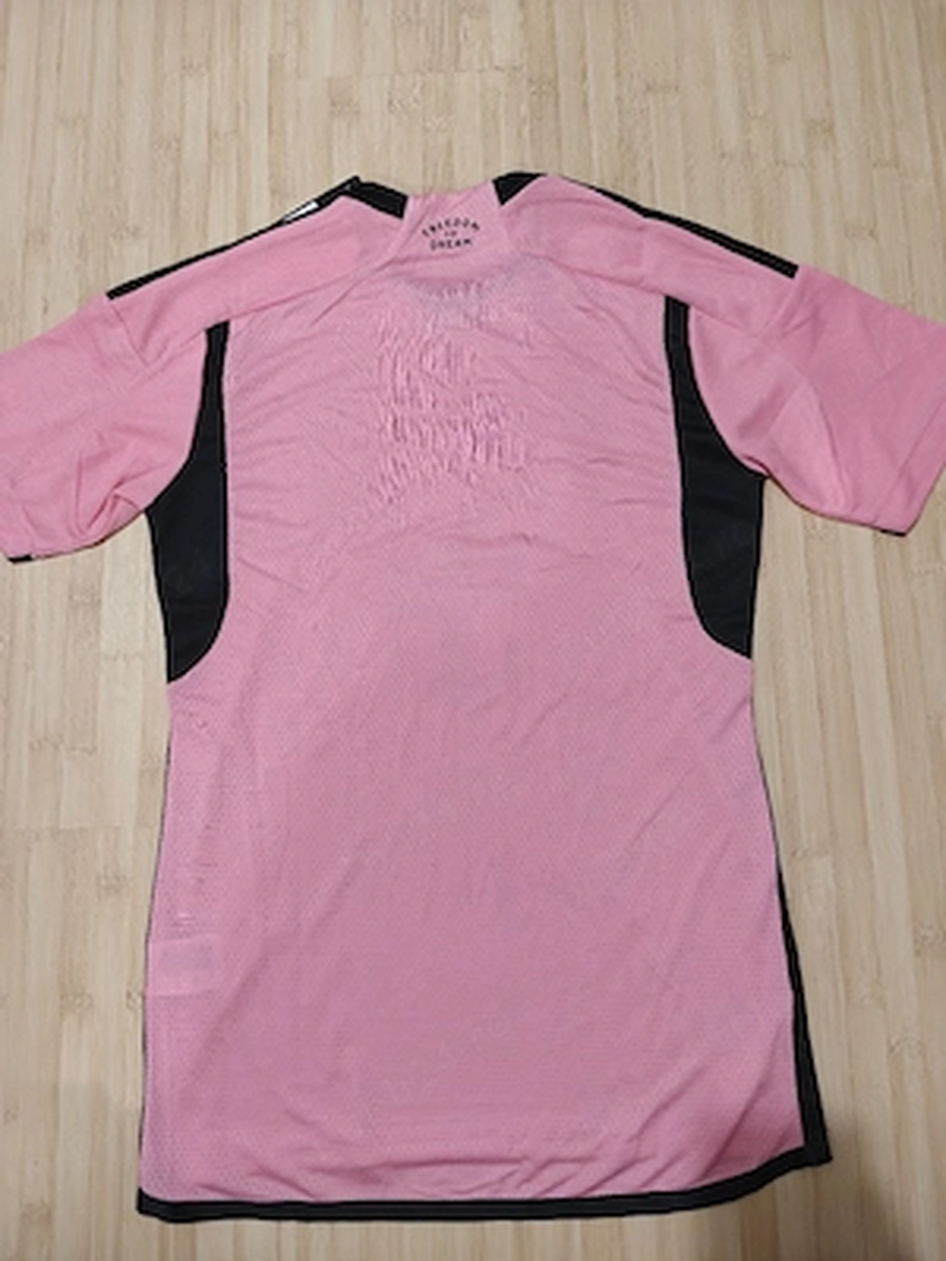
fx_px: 838
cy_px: 630
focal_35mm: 23
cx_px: 473
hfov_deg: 58.9
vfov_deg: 73.9
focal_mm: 6.06
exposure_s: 1/82.6
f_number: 1.6
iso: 1600
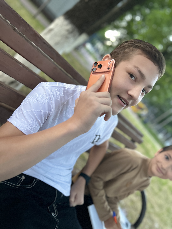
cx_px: 86
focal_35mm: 26
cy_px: 114
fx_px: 172
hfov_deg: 53.1
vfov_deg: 67.3
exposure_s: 1/60
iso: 250
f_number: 1.5
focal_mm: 5.7
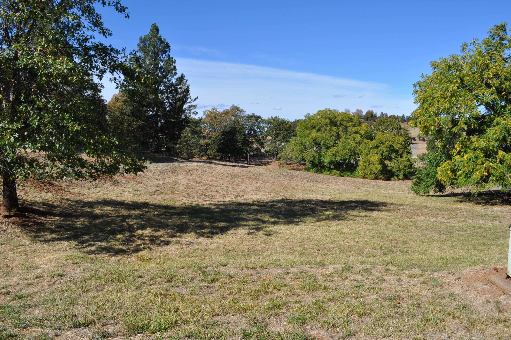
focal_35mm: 27
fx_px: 383
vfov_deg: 47.8
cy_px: 170
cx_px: 256
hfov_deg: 67.4
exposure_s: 1/320
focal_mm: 18
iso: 200
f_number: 9
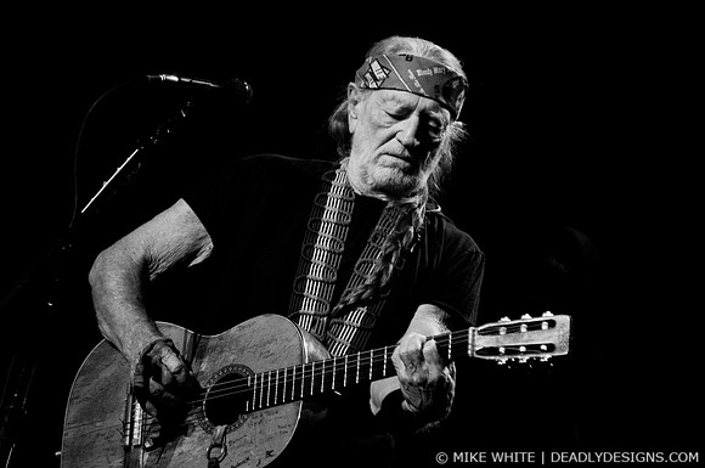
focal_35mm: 300
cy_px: 234
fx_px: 5867
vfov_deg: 4.6
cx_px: 352
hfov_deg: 6.9
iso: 800
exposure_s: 1/200
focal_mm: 200
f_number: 3.2
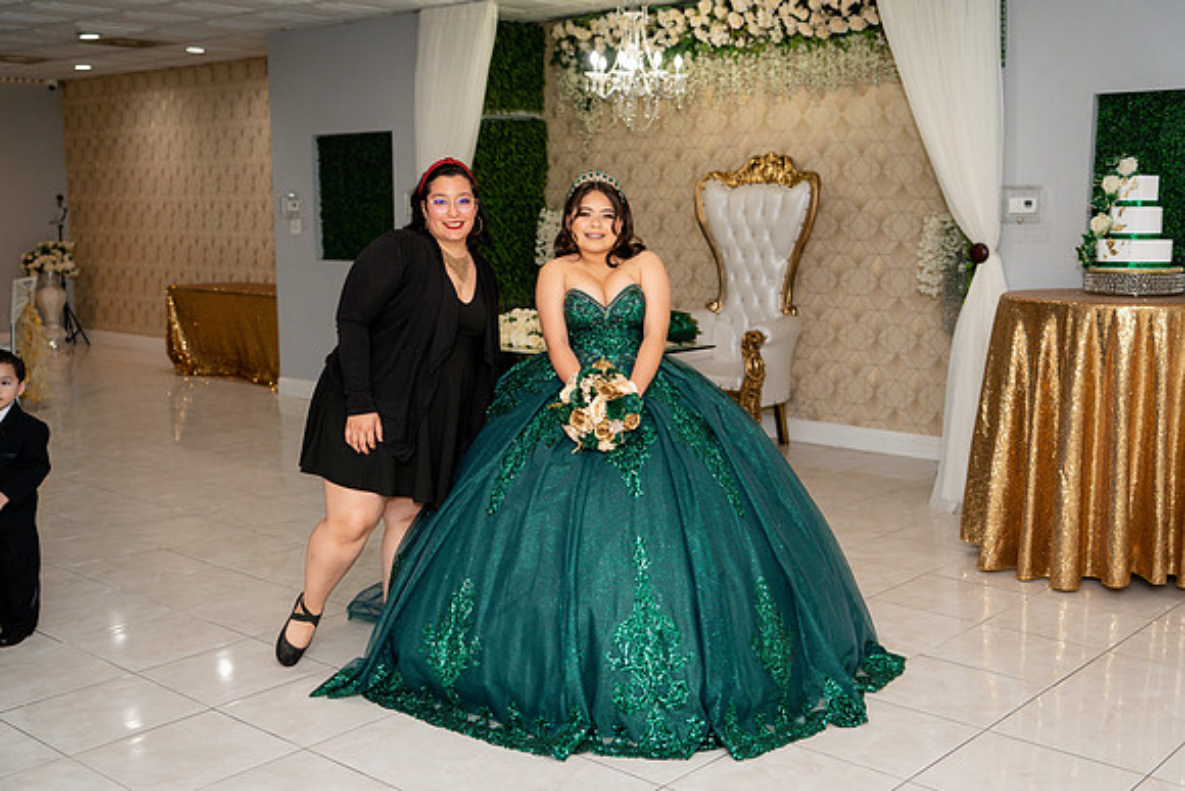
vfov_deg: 33.4
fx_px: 1317
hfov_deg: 48.4
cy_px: 396
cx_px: 592
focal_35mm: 40
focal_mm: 40
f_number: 2.8
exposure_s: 1/250
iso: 800
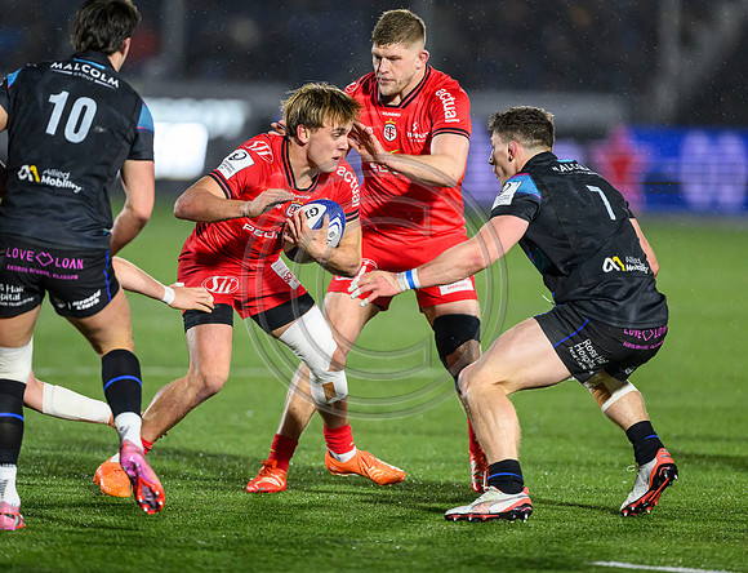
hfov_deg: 4.0
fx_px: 10660
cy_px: 320
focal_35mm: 490
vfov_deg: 3.1
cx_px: 338
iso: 5000
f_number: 3.2
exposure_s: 1/2500
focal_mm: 400
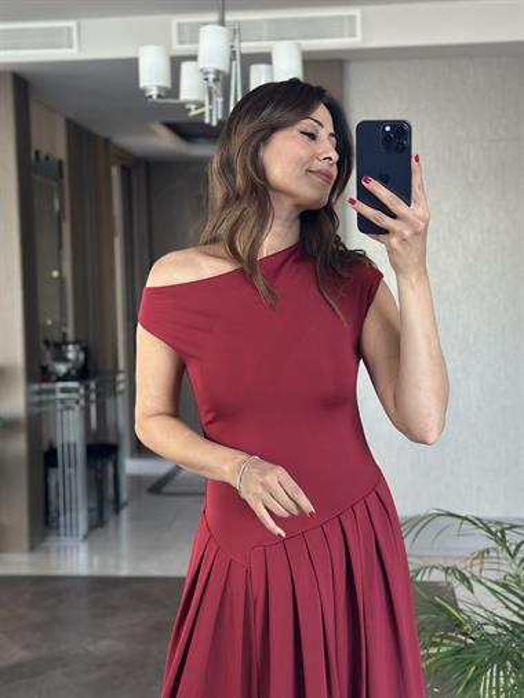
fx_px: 968
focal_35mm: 48
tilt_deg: -18.9
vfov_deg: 39.6
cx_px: 262
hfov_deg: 30.3
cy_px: 349
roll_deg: +1.1
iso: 200
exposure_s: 1/60
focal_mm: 6.86
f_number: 1.78
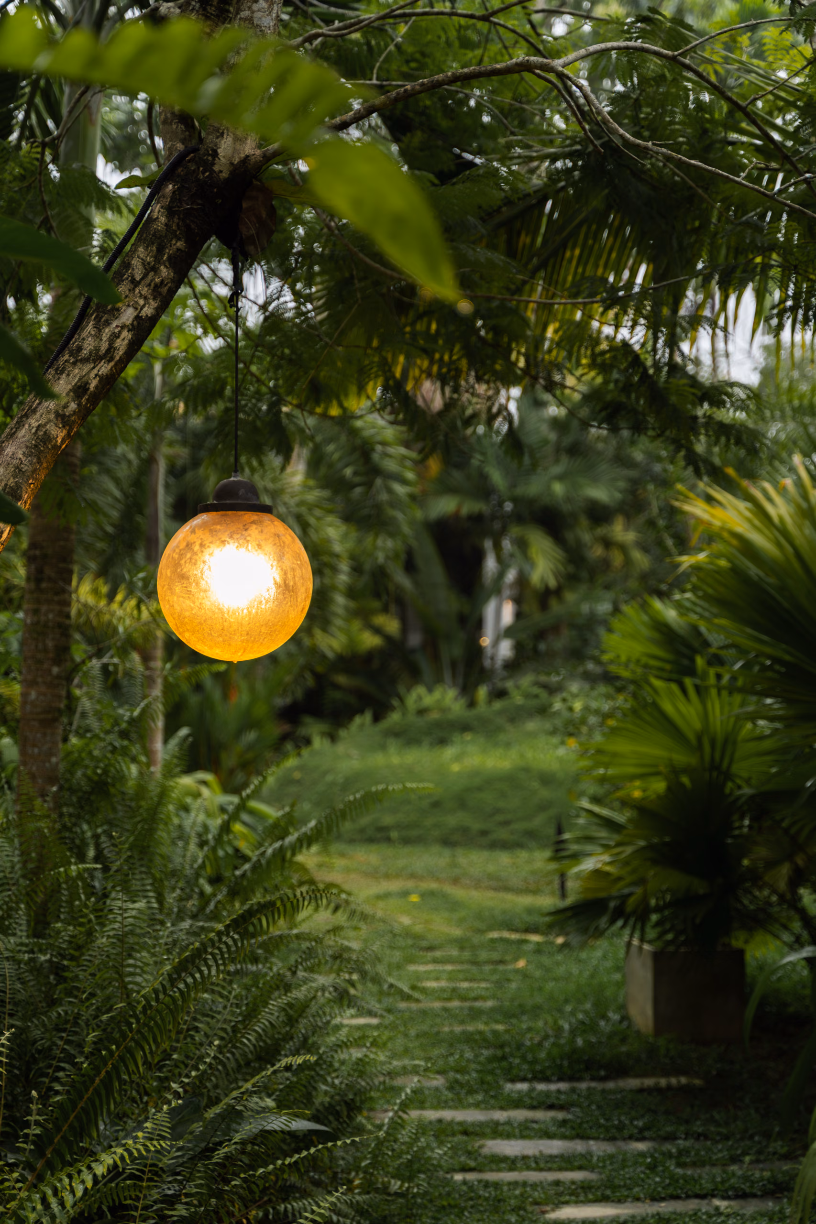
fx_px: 1870
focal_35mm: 55
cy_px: 612
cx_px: 408
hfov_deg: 24.6
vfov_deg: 36.3
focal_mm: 55
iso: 400
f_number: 2.8
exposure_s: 1/40
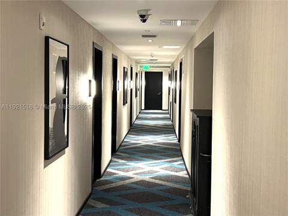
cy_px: 108
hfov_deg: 36.8
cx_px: 144
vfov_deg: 28.0
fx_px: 433
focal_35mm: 52
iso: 320
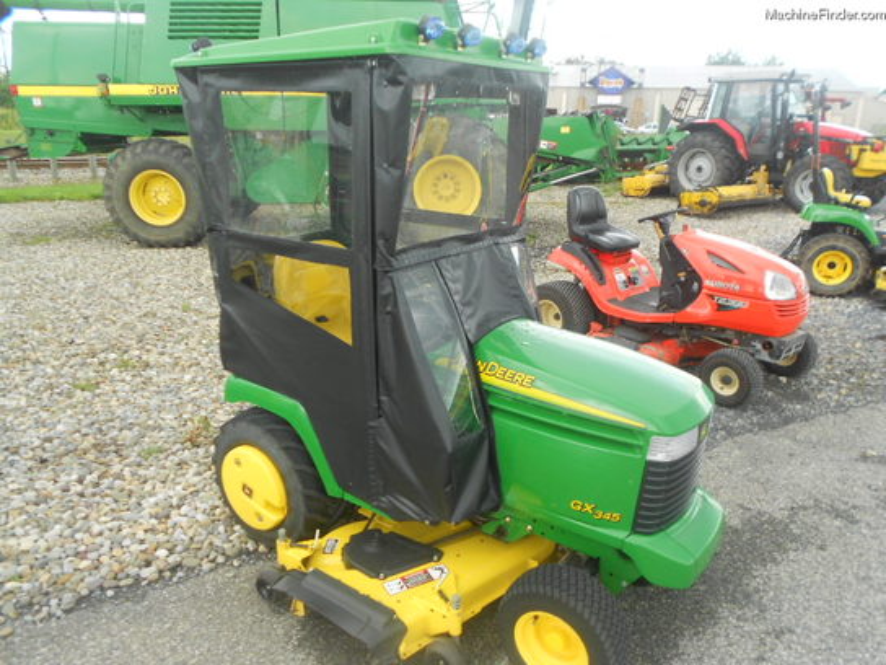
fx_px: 665
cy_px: 332
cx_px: 443
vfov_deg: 53.1
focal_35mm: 26
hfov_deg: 67.3
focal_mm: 4.6
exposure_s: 1/80
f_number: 3.2
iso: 80
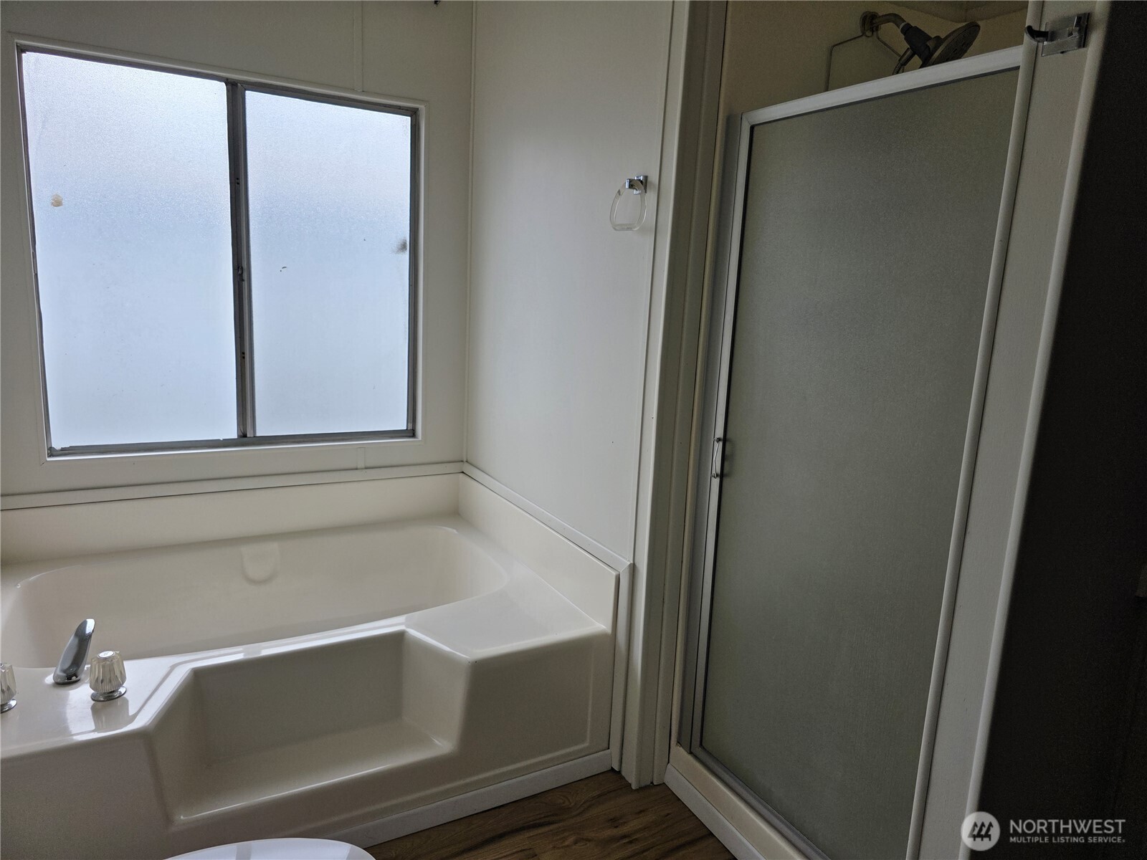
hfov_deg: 73.9
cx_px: 574
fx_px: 762
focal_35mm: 23
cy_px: 430
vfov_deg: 58.9
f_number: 1.7
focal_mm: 6.3
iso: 40
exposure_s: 1/359
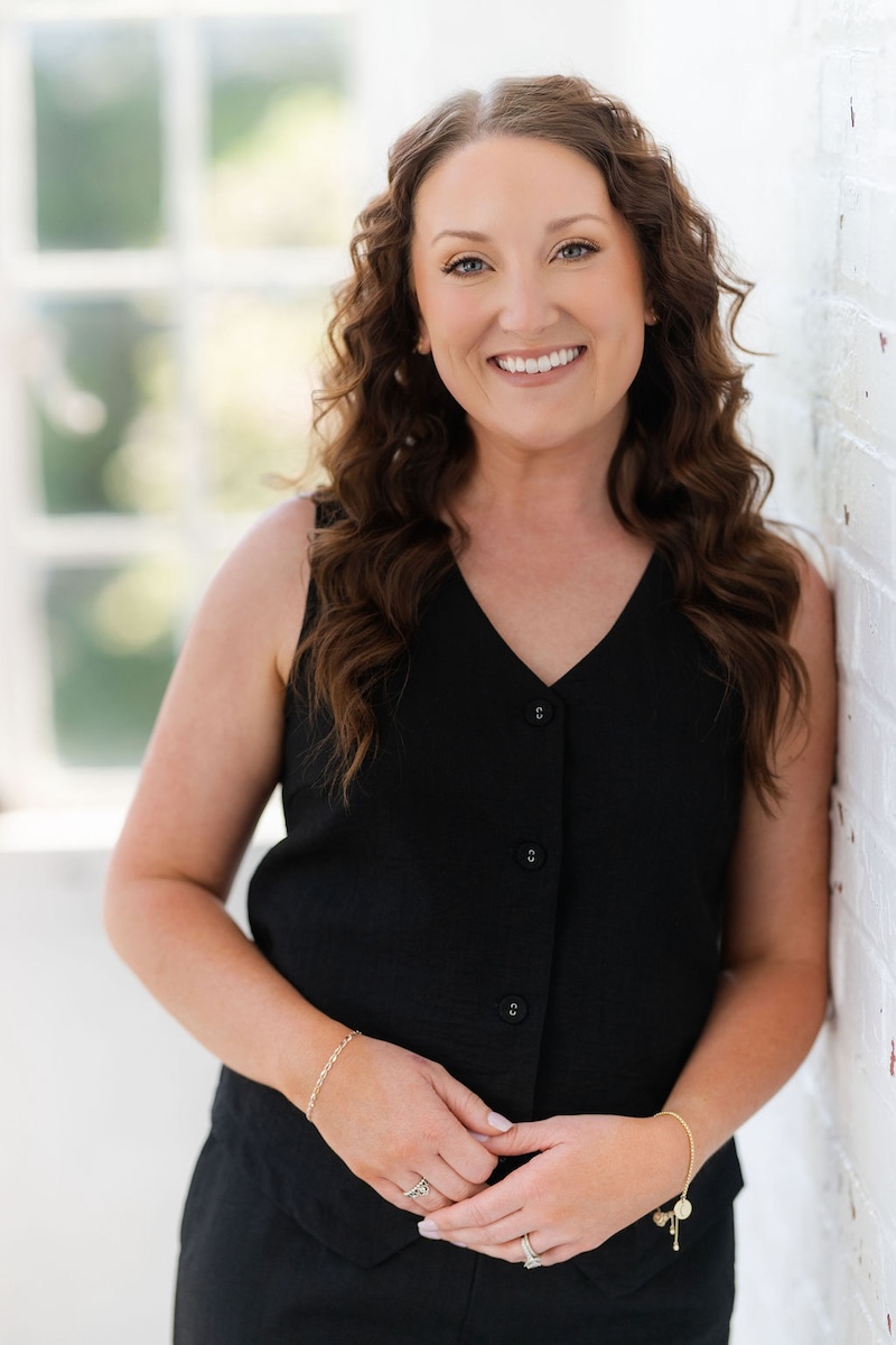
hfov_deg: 16.1
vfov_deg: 23.9
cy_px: 672
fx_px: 3173
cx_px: 448
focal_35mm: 85
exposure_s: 1/2000
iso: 320
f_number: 1.8
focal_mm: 85
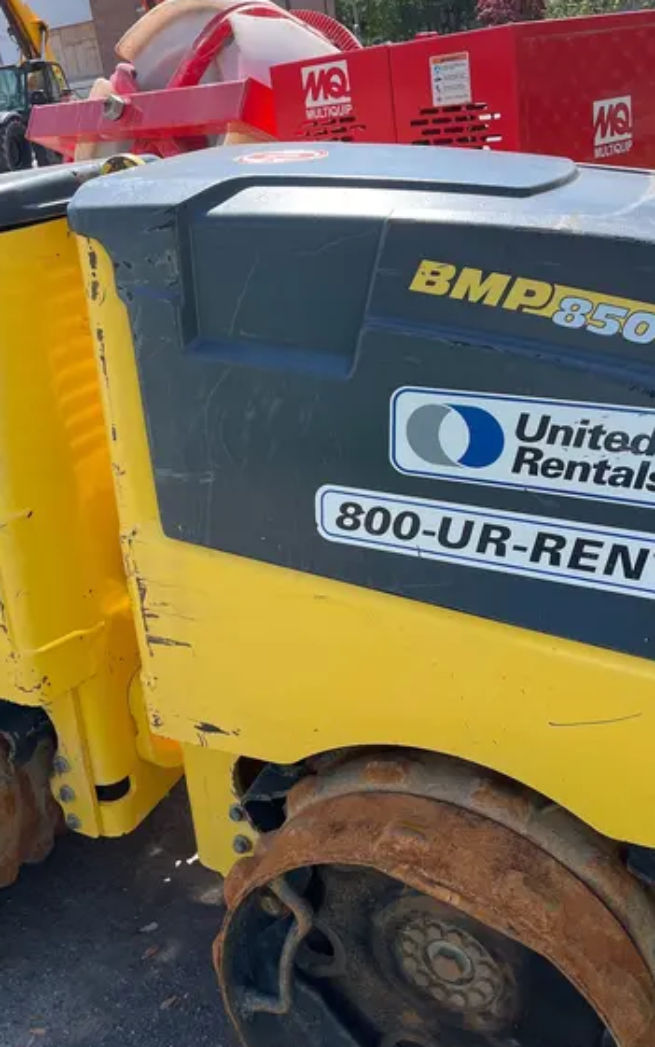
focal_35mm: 36
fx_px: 1027
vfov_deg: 53.5
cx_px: 244
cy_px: 400
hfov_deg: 35.2
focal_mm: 5.1
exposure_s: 1/1199
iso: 50
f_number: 1.6
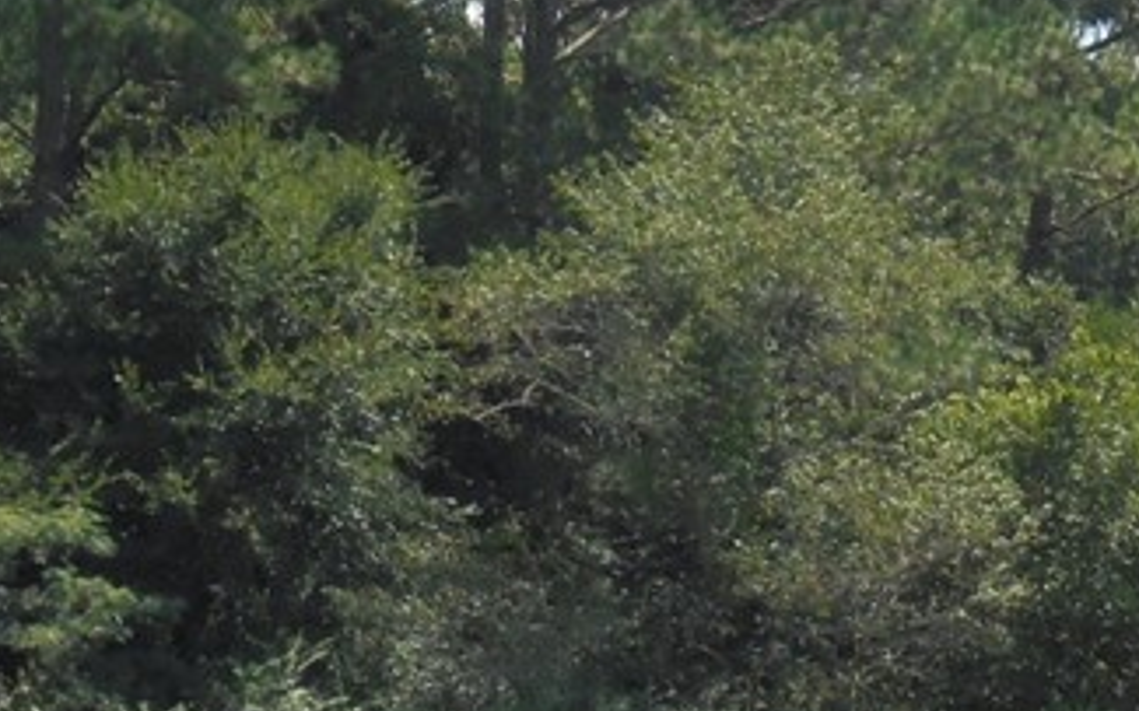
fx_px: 7573
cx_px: 820
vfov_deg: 5.4
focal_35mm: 244
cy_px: 252
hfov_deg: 8.6
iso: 100
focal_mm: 13.1
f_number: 6.1
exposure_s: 1/250
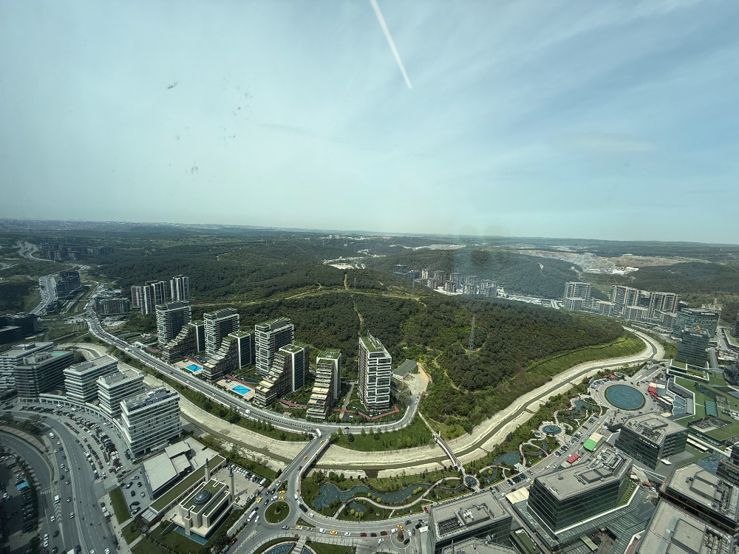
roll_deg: -2.2
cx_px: 370
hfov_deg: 102.1
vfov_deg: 85.7
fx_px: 299
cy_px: 277
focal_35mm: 14
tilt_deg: -8.8
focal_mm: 2.22
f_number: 2.2
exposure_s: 1/1259
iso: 50
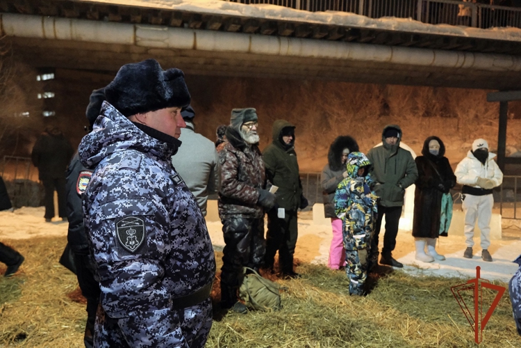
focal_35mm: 29
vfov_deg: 45.0
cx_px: 260
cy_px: 174
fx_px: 420
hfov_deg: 63.7
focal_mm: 19.2
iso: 10000
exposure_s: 1/80
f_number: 4
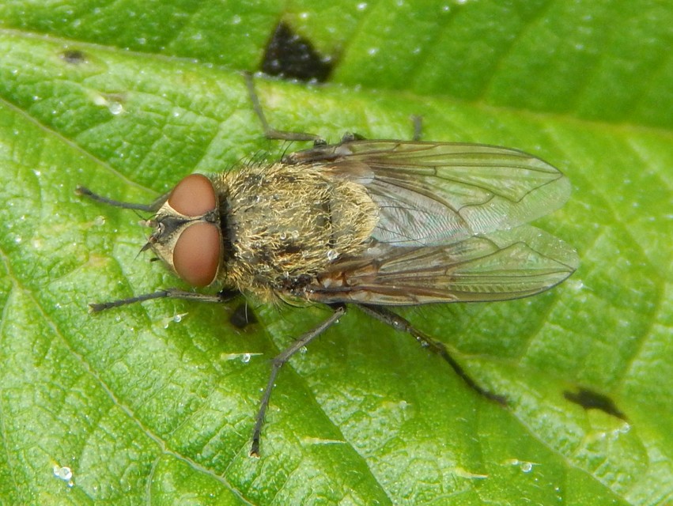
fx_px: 2549
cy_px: 253
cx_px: 336
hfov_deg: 15.0
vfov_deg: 11.3
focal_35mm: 131
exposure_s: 1/30
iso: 200
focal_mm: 23.4
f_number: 4.8
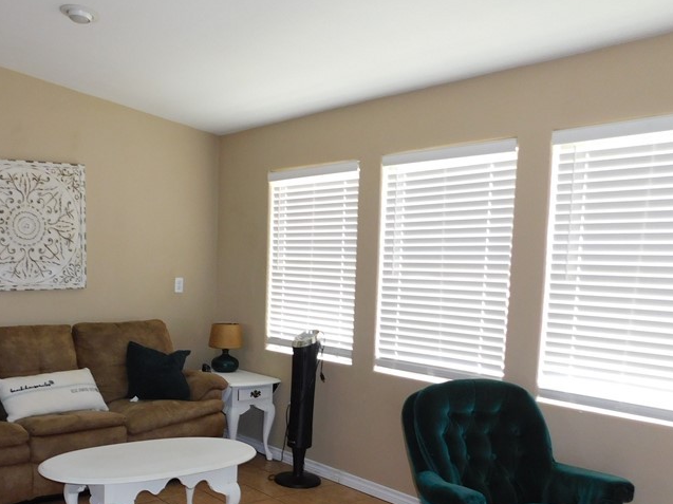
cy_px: 350
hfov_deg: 48.8
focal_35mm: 37
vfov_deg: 38.0
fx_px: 719
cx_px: 197
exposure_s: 1/30
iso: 200
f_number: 3
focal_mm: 4
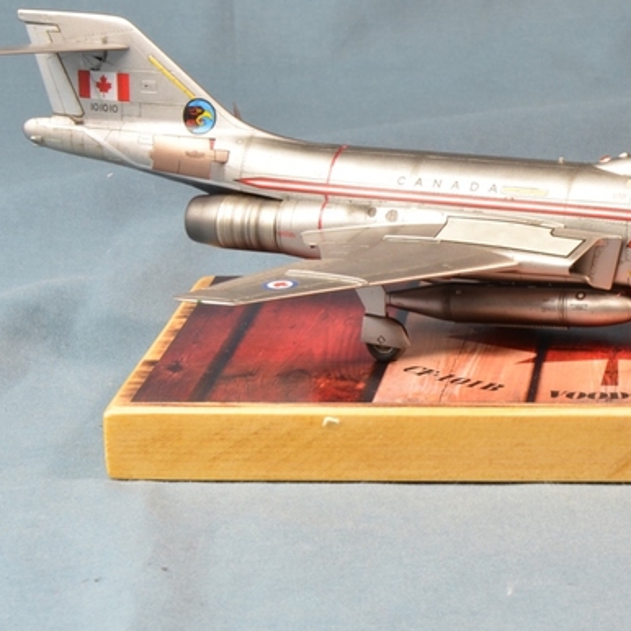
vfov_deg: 12.7
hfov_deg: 12.7
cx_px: 554
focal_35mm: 137
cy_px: 245
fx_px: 2825
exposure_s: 1/1.3
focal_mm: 52
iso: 200
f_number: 20
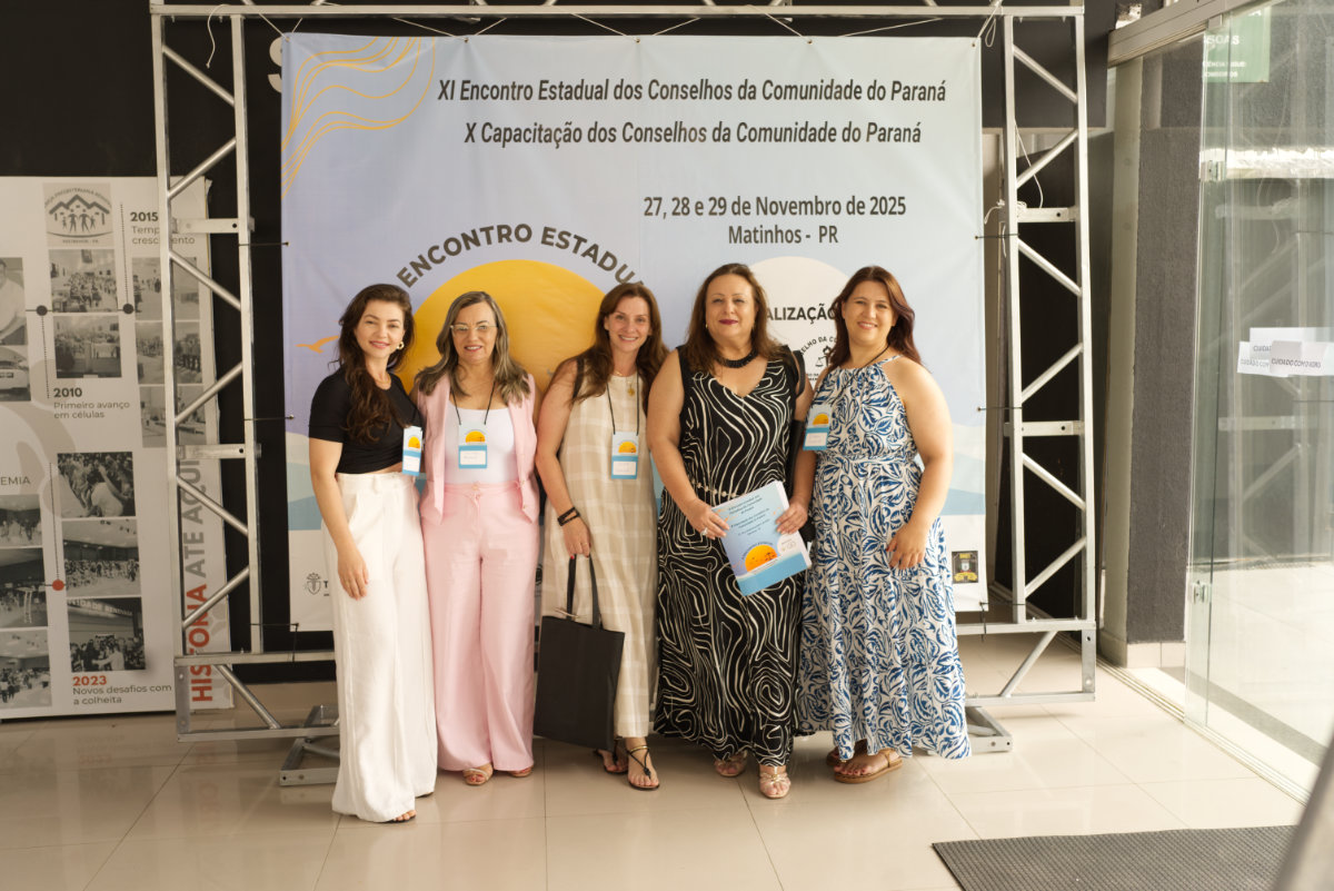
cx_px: 667
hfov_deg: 54.4
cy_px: 446
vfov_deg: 37.9
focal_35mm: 35
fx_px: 1297
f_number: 4
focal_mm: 35
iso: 320
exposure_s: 1/100
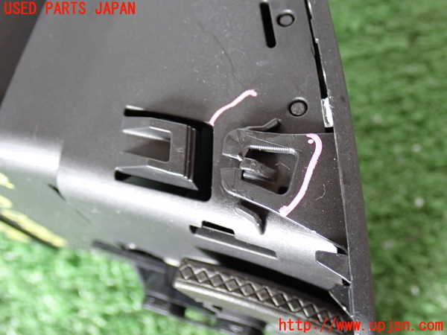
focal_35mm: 54
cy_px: 168
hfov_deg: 35.5
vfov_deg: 27.0
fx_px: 697
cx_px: 224
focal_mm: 9.65
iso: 800
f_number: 3.3
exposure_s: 1/40
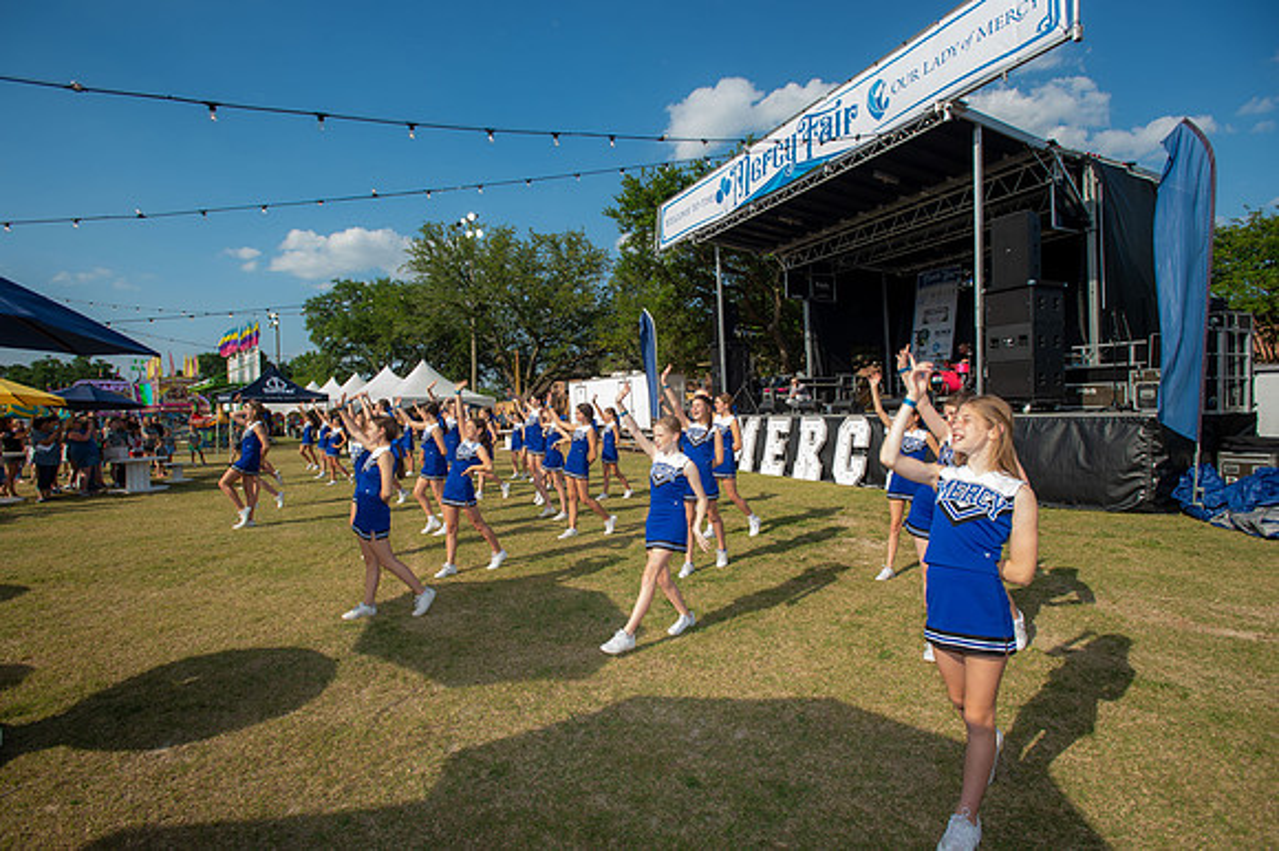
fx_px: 604
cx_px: 640
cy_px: 426
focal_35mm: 17
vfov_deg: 70.4
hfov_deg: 93.3
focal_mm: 17
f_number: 5.6
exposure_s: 1/200
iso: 100
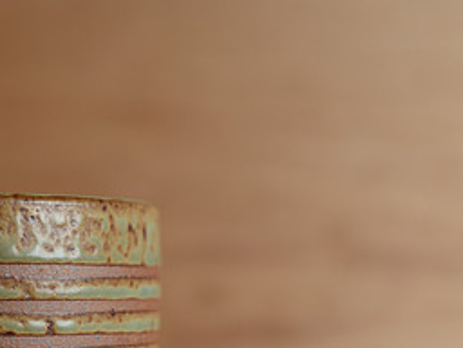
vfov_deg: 13.5
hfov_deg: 17.5
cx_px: -27
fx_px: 1458
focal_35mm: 109
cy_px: 278
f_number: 3.2
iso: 200
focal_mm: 50
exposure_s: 1/250
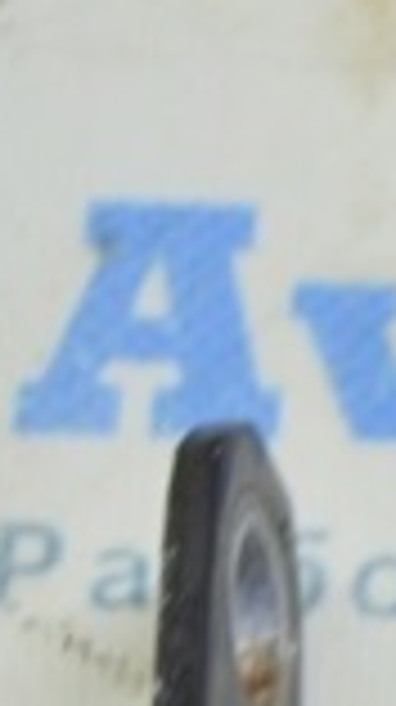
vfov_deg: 6.1
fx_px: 6591
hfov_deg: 3.4
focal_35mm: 352
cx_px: 945
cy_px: 942
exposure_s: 1/20
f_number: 5.6
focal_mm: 55
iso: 400
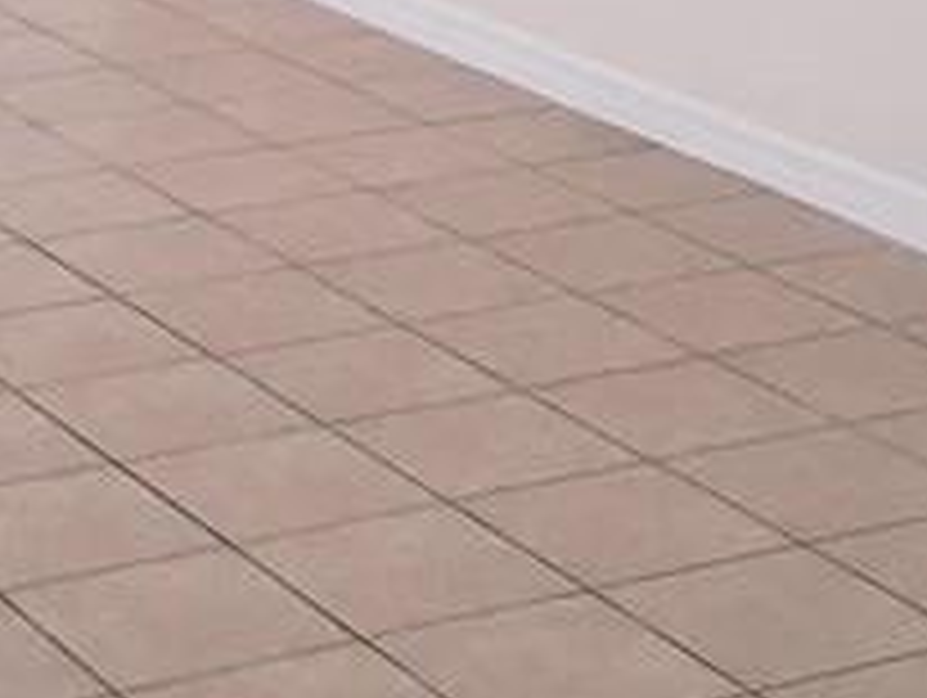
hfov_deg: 15.2
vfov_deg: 10.7
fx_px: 3459
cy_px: -594
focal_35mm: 129
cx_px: 207
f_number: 1.8
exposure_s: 1/120
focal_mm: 3.98
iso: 400
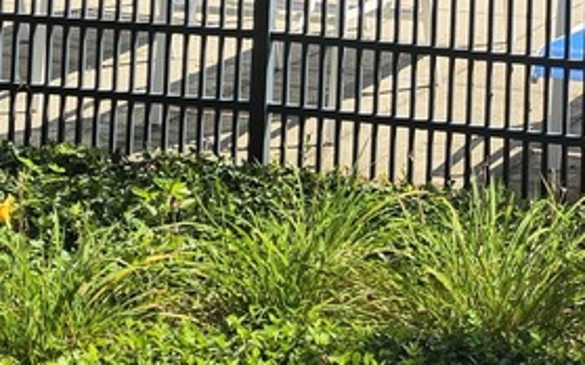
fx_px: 2008
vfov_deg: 9.5
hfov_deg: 16.4
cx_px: 489
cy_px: -432
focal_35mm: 126
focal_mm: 6.5
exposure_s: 1/5605
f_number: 1.4
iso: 64
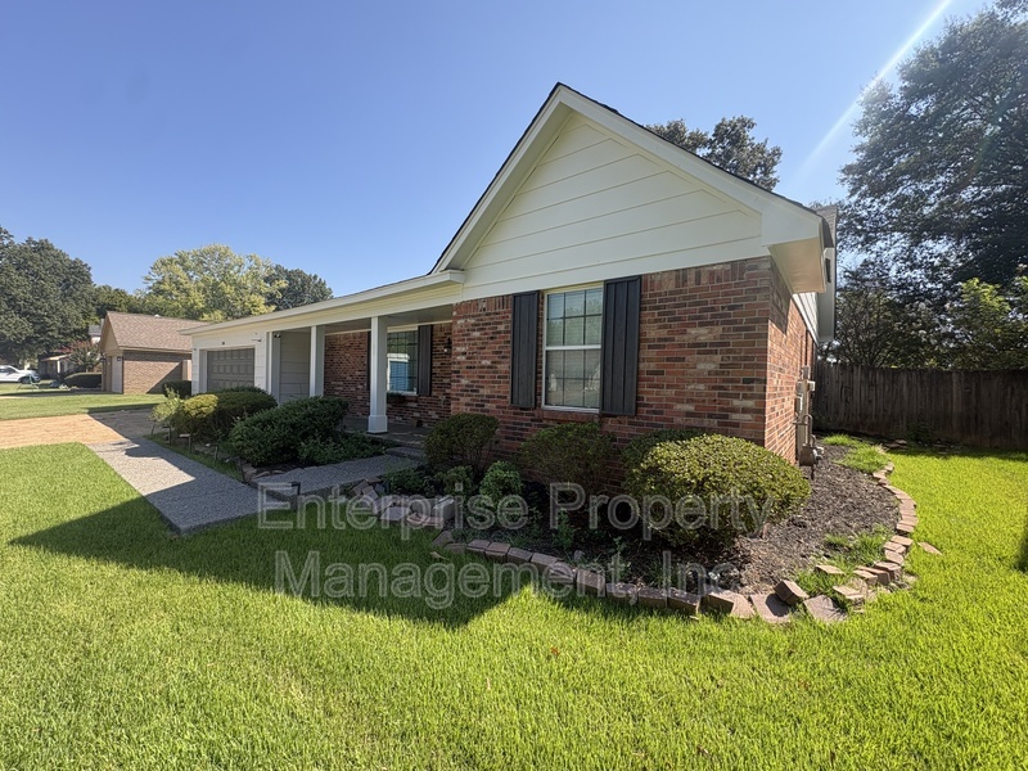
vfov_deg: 85.7
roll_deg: -0.8
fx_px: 416
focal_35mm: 14
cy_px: 386
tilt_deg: -1.6
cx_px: 514
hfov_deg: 102.1
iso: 64
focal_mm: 2.22
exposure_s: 1/476
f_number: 2.2
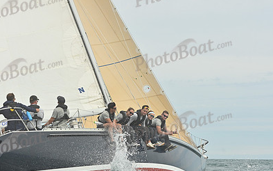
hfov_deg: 19.8
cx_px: 99
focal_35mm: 105
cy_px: 99
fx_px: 781
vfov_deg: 12.5
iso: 320
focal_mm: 70
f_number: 9
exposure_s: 1/1250
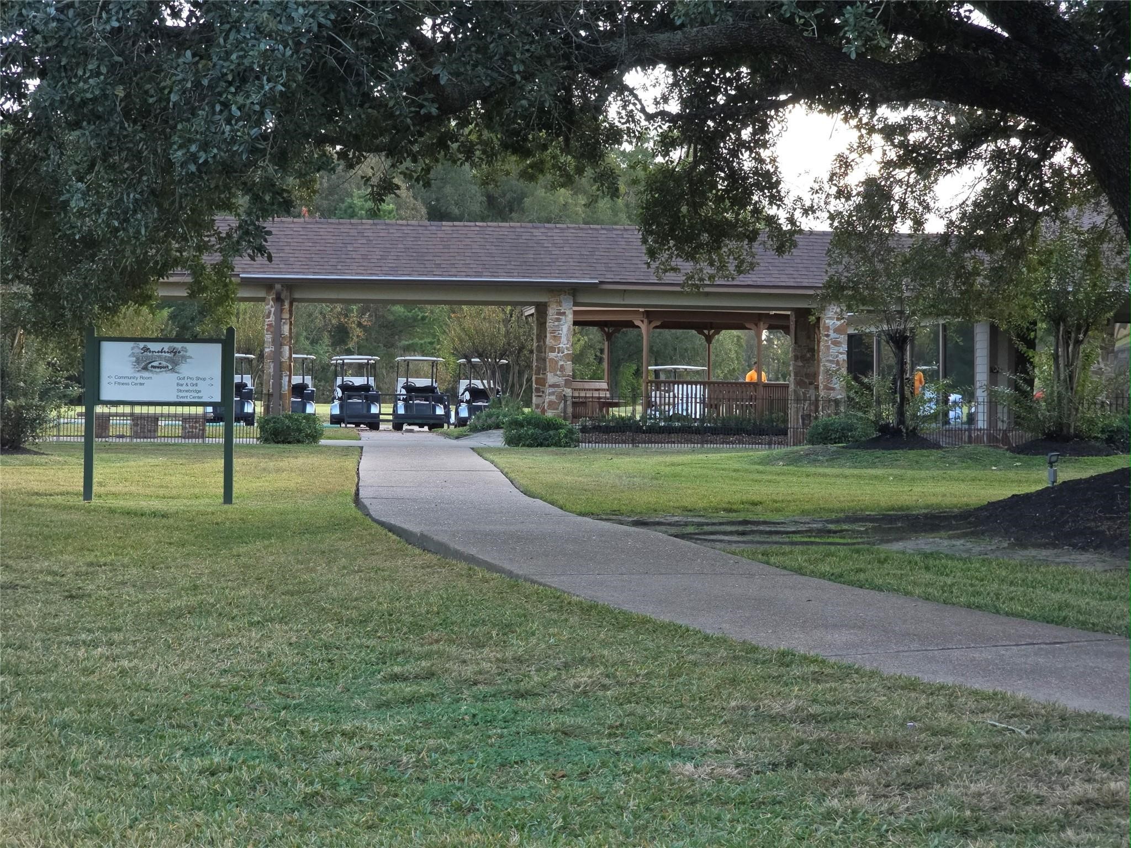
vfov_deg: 21.3
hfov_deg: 28.2
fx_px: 2254
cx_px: 566
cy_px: 424
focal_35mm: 69
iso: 50
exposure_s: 1/174
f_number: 2.4
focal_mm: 7.9
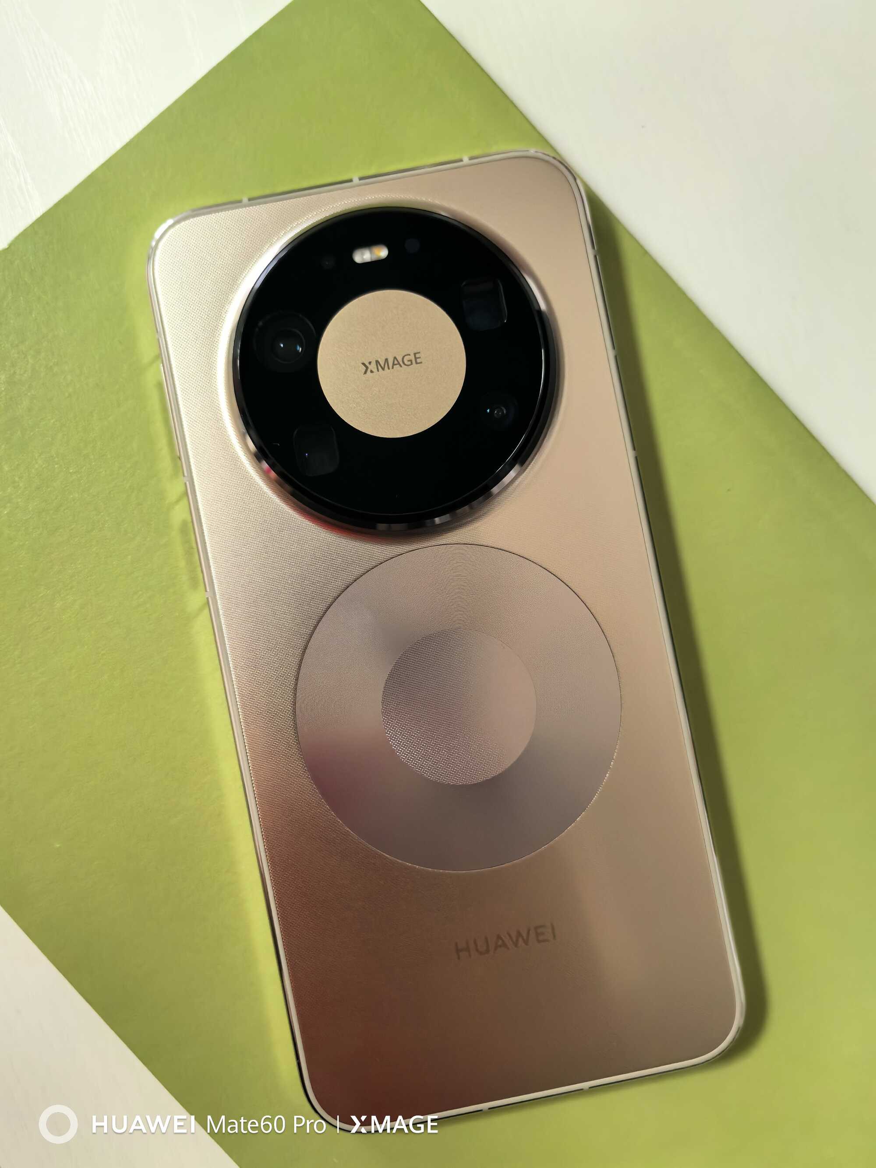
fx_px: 911
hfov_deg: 51.4
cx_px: 438
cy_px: 584
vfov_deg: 65.3
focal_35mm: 27
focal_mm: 5.75
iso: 2000
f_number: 2
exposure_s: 1/500
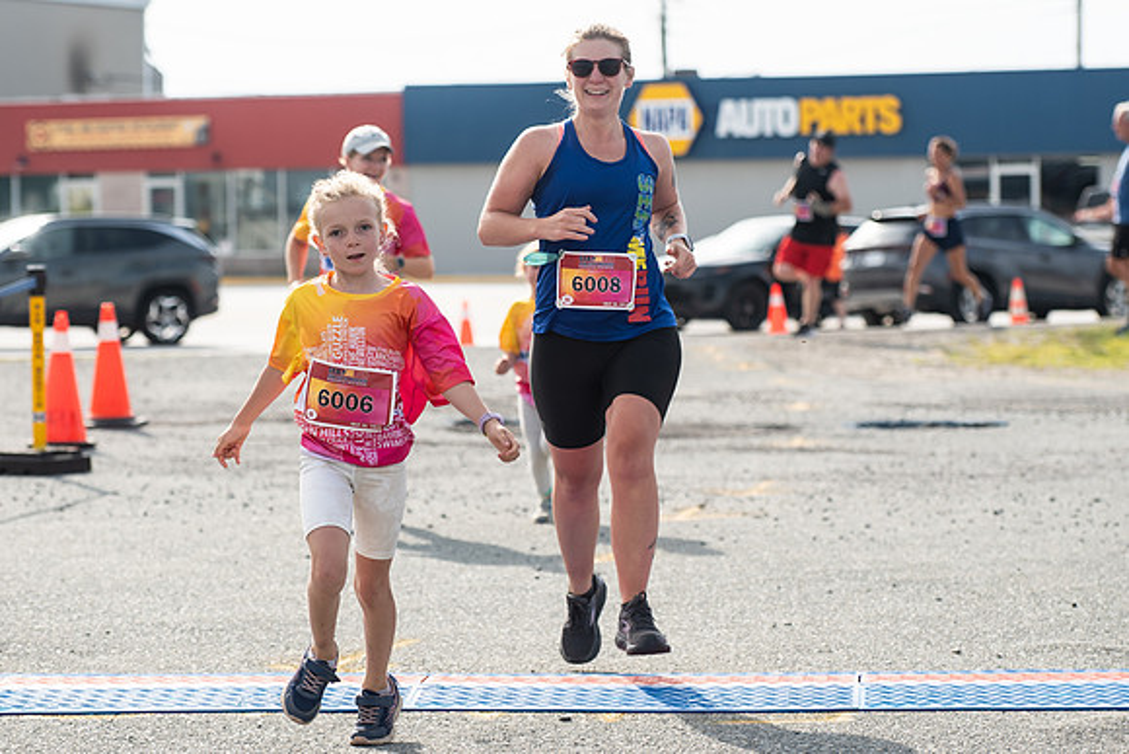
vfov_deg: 10.3
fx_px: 4176
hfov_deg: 15.4
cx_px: 564
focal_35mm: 133
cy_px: 252
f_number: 4.5
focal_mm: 100
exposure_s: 1/2000
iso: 250
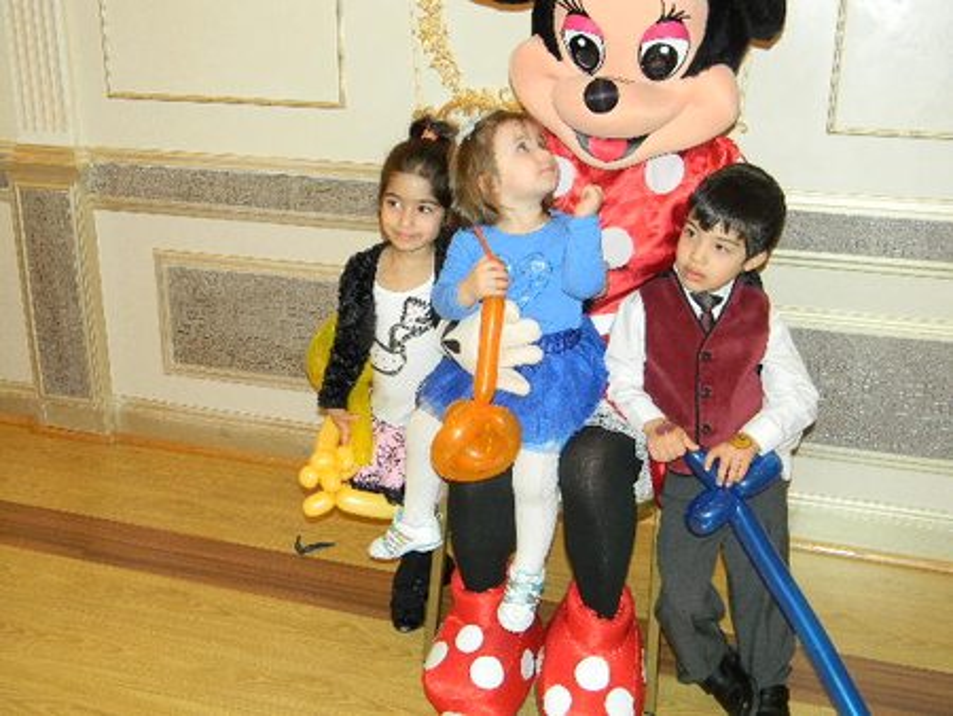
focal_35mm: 41
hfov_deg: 45.8
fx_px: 1129
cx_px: 476
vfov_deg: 35.2
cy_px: 358
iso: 246
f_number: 3.8
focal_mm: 7.3
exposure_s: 1/30
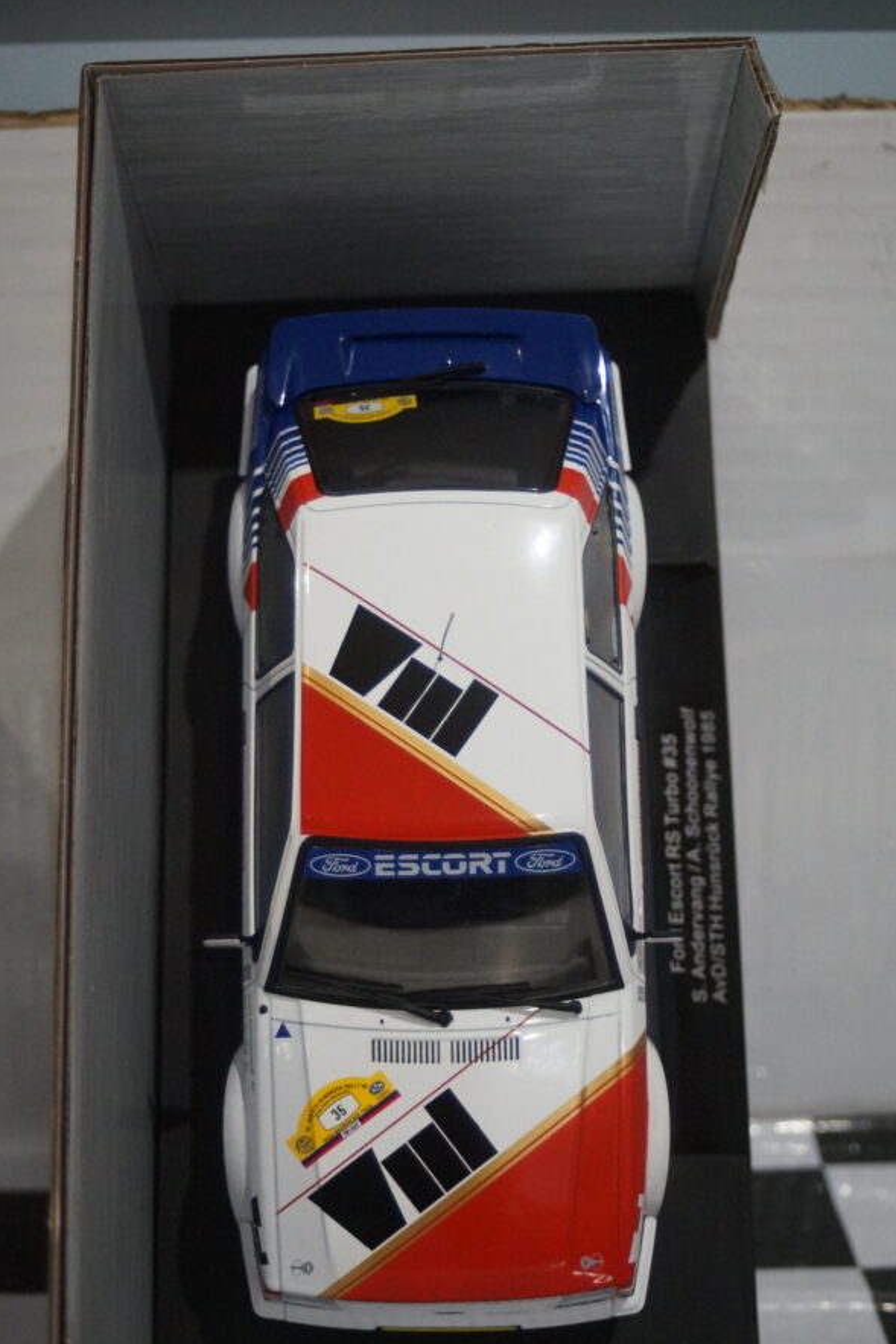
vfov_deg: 37.2
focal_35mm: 54
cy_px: 670
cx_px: 453
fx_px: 1997
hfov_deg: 25.3
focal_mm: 35
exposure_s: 1/125
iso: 3200
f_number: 4
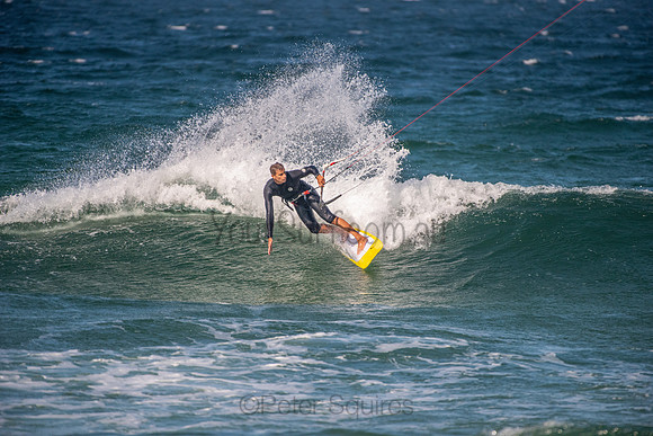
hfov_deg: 4.1
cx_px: 326
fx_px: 9071
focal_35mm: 500
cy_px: 218
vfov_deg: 2.8
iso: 1100
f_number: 5.6
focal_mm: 500
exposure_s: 1/1600
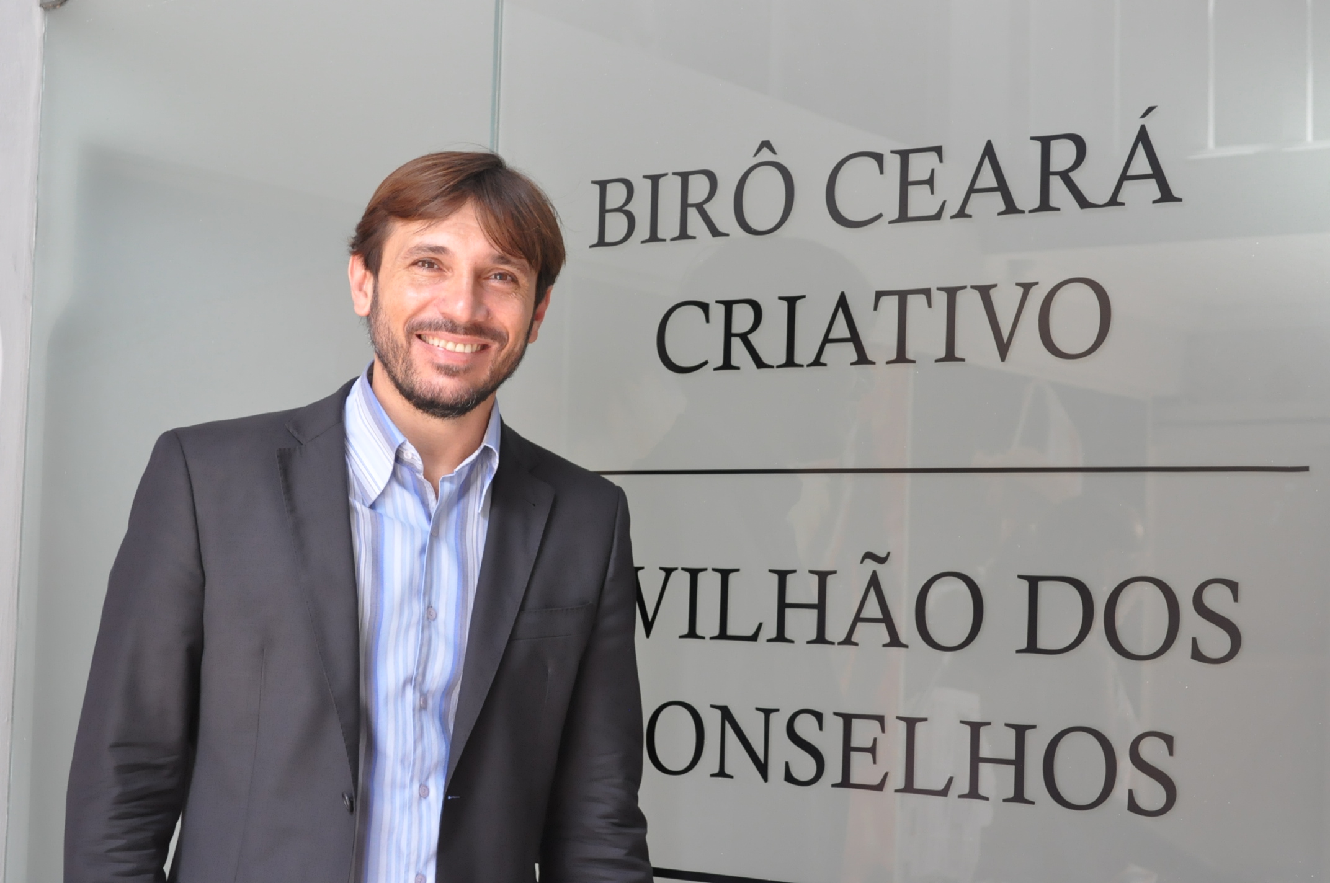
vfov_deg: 21.5
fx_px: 2325
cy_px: 442
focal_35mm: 63
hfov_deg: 31.9
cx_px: 665
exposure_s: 1/200
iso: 1600
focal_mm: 42
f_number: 7.1
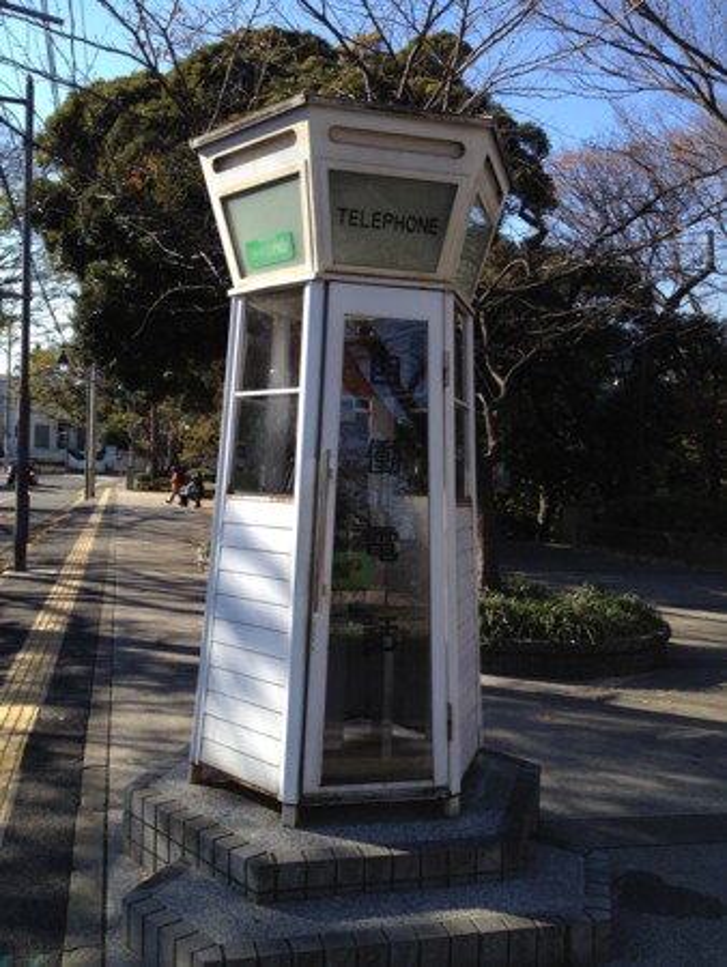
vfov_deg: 52.6
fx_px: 979
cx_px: 364
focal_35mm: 35
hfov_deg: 40.7
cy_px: 484
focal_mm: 4.28
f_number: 2.4
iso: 64
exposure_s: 1/824
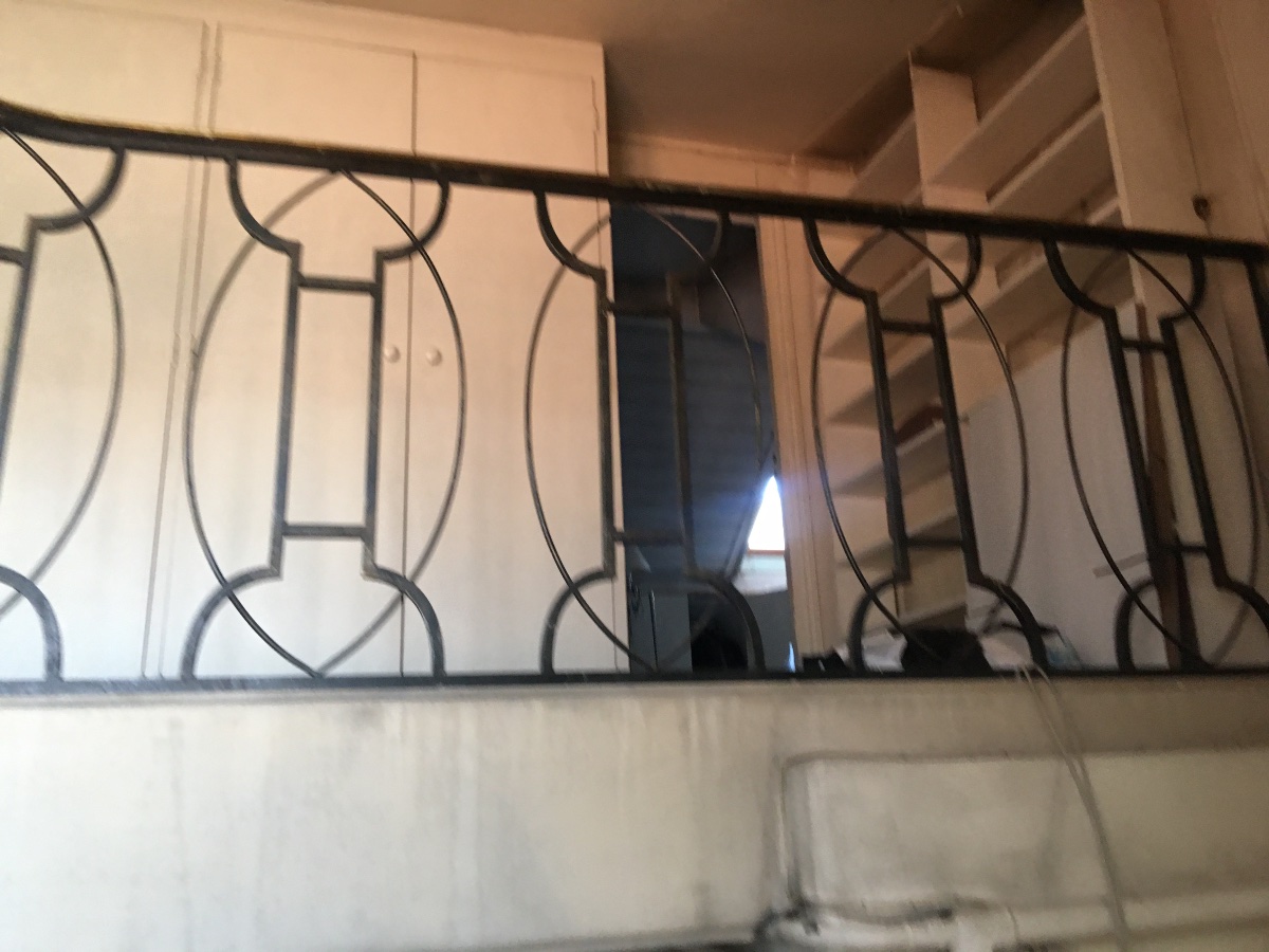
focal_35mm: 29
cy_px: 476
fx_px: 1063
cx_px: 634
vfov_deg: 48.2
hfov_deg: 61.7
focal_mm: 4.15
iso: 100
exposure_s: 1/17
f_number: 2.2
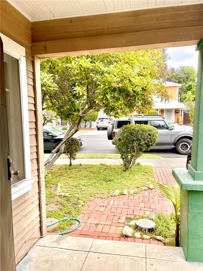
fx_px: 195
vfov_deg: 69.4
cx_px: 102
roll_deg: +1.3
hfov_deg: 54.9
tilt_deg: -4.4
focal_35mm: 25
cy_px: 136
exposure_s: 1/272
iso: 32
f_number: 1.6
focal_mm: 5.1
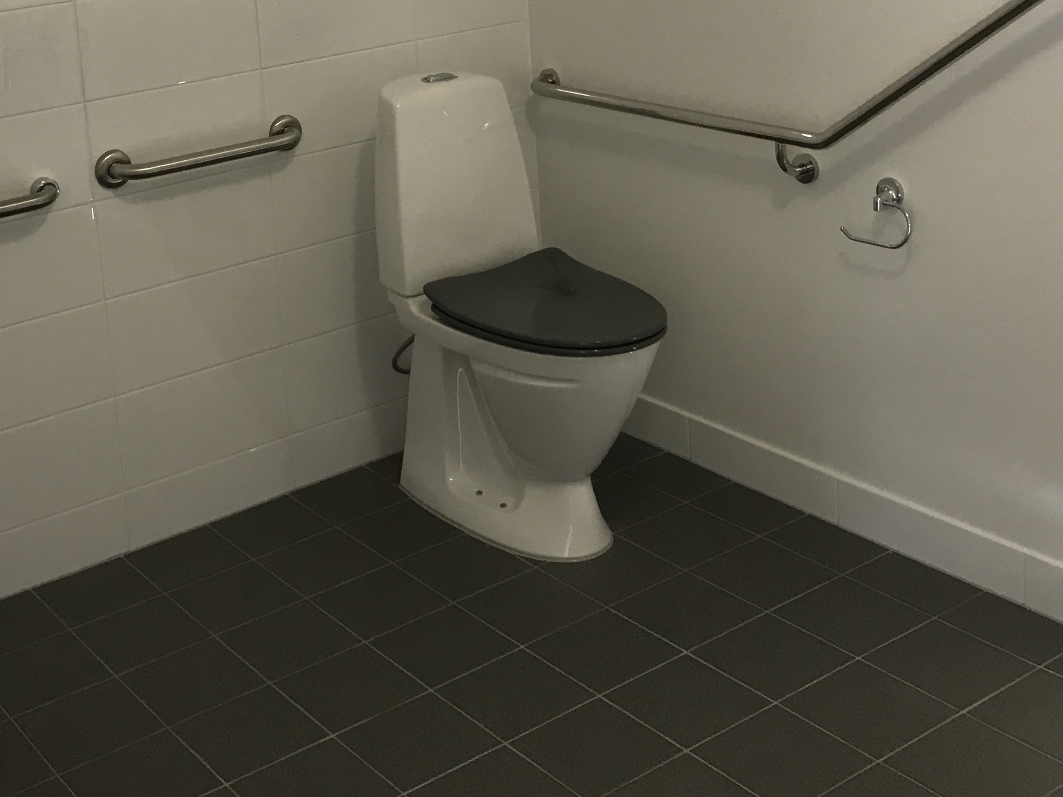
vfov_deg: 27.0
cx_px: 328
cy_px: 67
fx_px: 1597
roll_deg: +5.0
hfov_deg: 36.3
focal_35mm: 52
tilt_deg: -9.0
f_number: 1.8
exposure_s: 1/20
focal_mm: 3.99
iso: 40
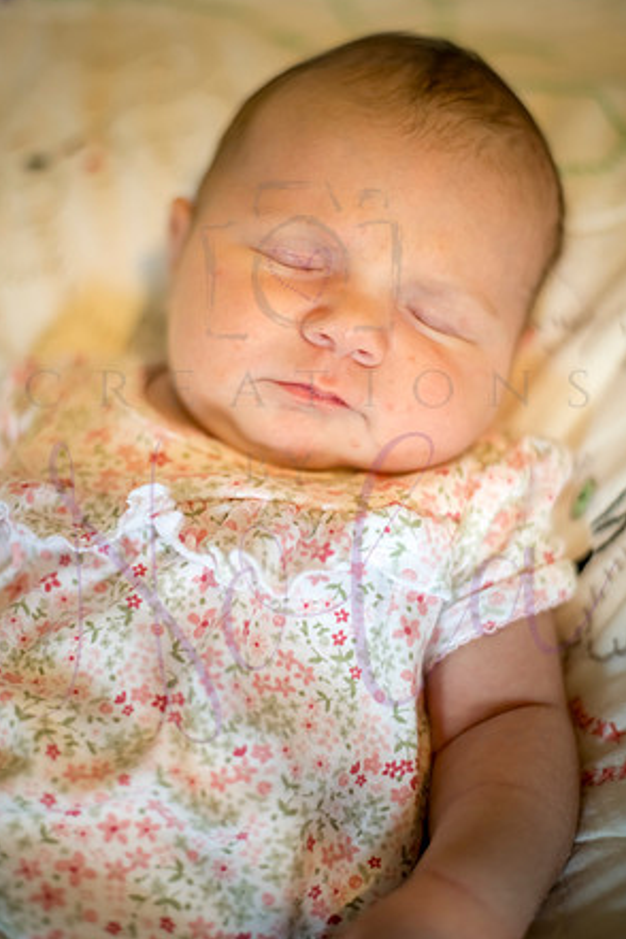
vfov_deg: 38.9
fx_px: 1330
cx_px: 309
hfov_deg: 26.5
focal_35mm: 51
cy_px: 464
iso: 800
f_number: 2
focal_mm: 50
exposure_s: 1/100
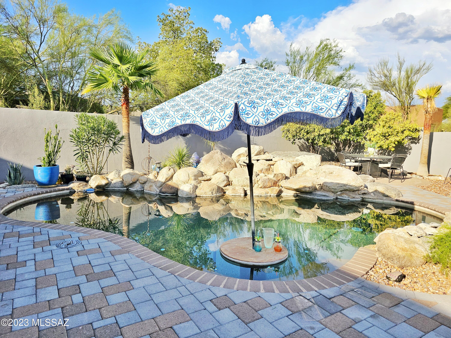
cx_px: 226
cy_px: 169
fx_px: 300
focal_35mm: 23
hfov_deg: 73.9
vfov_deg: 58.9
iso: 10
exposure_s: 1/834
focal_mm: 6.3
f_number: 1.7
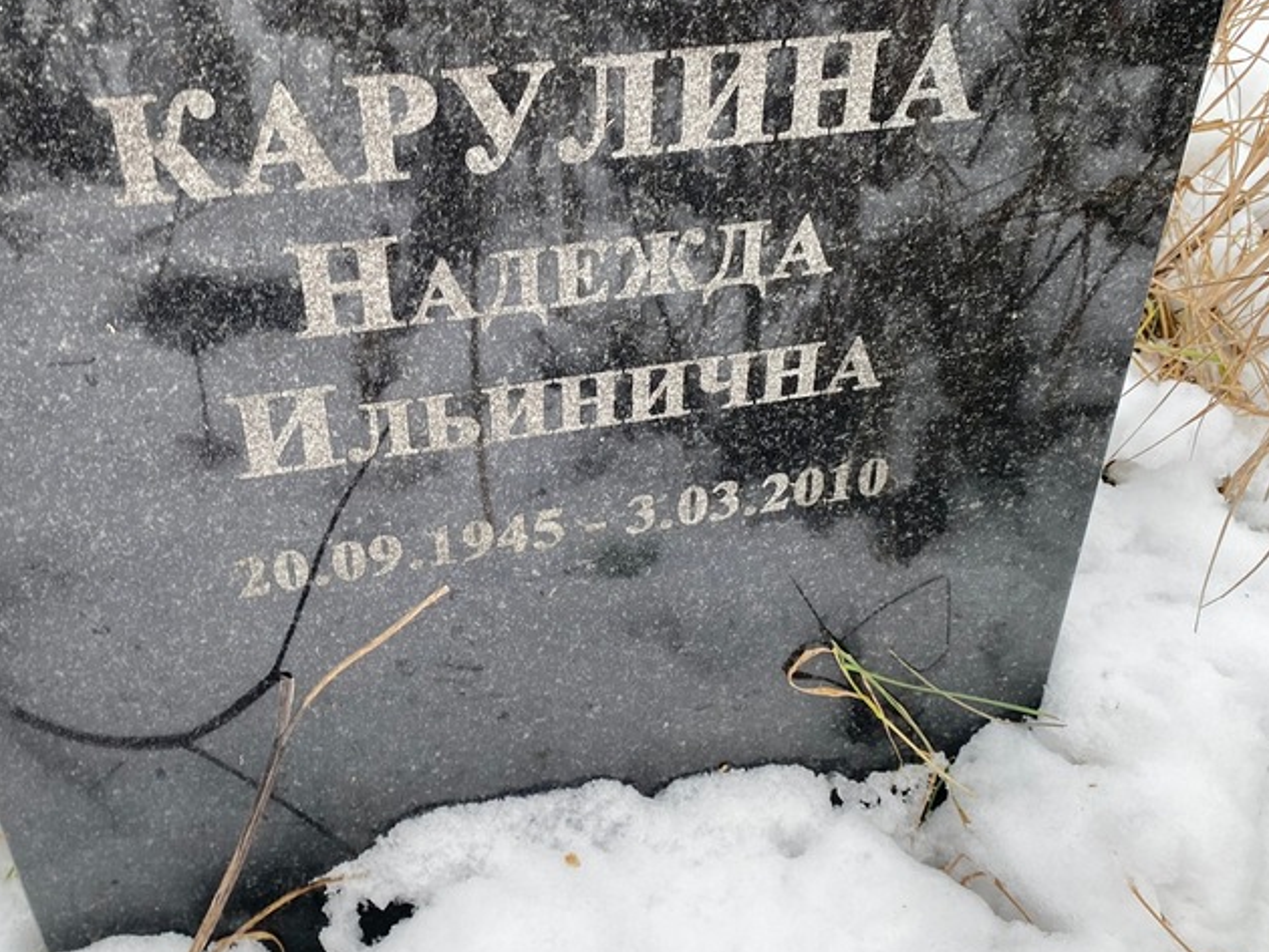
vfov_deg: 42.9
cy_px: 421
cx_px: 574
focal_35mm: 33
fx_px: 1210
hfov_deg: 55.2
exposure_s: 1/121
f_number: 1.8
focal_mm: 4.25
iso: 100
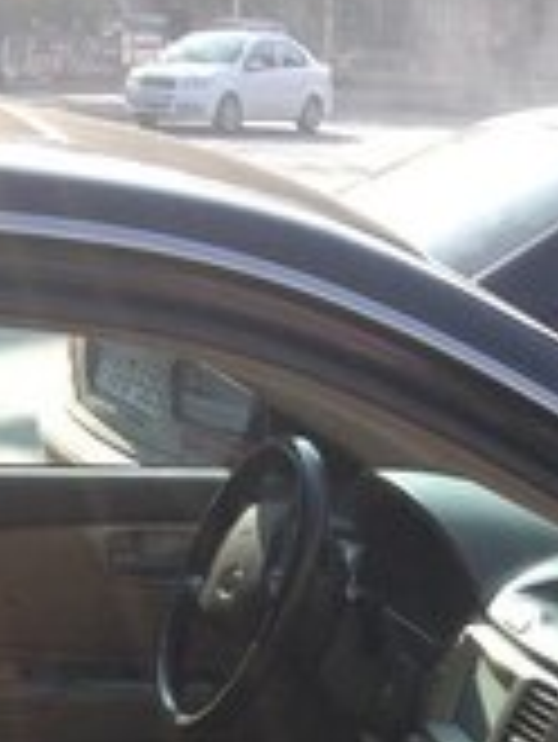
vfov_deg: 17.5
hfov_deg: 13.9
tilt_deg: -25.5
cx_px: 544
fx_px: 2254
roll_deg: -4.1
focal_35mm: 105
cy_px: 971
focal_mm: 4.28
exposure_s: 1/502
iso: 50
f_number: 2.4
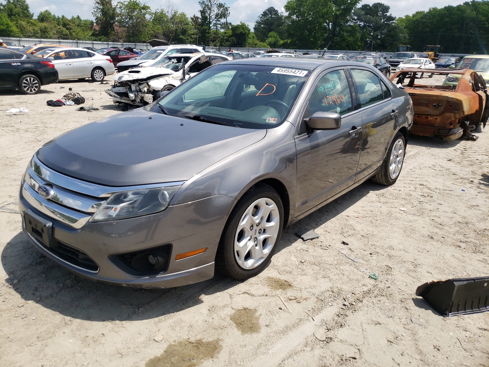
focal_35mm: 26
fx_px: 367
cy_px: 184
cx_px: 244
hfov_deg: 67.3
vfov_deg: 53.1
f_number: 1.5
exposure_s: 1/3333
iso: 50
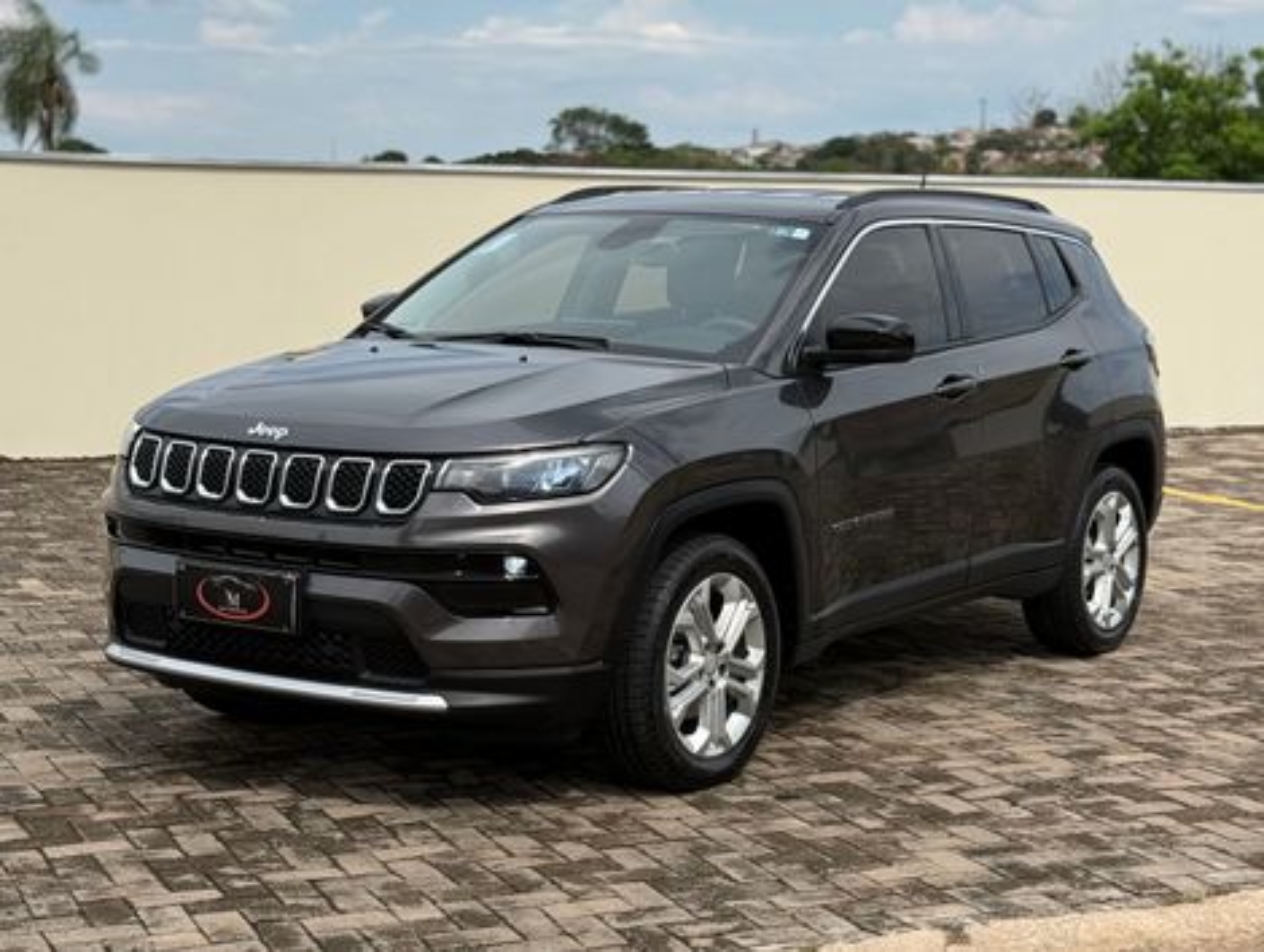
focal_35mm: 48
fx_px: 1755
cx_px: 632
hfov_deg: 39.6
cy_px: 476
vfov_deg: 30.3
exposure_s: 1/3704
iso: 100
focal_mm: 6.76
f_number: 1.78
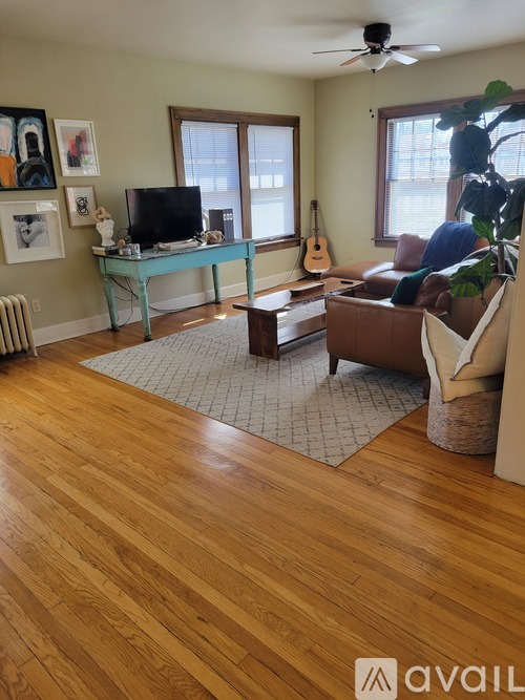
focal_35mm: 26
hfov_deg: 53.0
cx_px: 262
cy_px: 350
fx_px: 526
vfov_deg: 67.3
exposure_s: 1/120
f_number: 1.8
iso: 50
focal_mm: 5.4
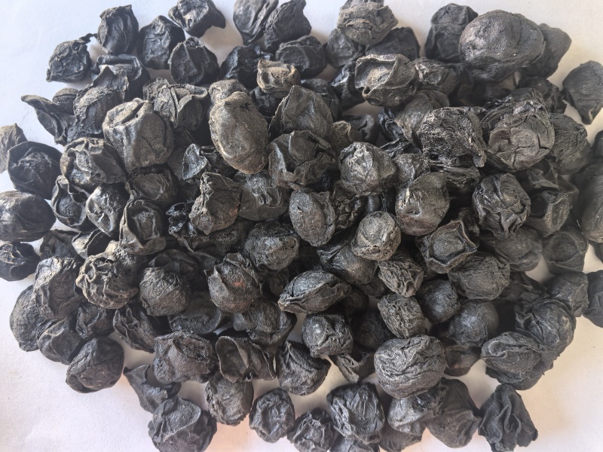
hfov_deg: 65.3
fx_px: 470
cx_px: 302
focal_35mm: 27
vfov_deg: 51.4
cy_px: 226
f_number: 2
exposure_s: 1/100
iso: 160
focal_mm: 5.75
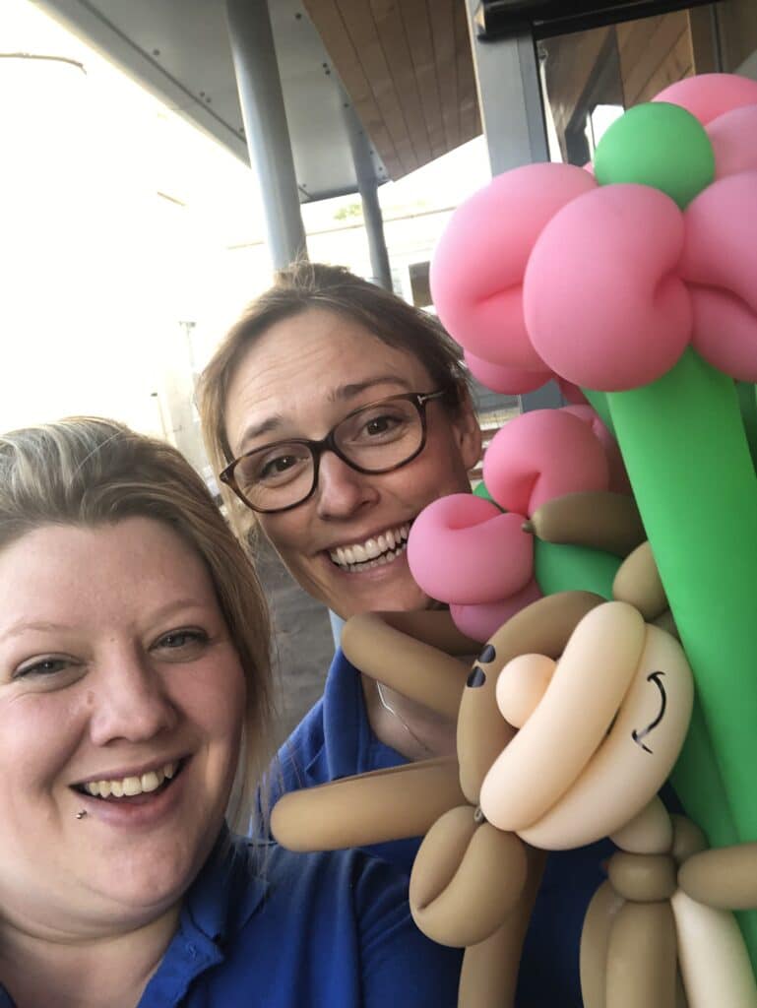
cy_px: 504
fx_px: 932
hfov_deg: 44.2
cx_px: 378
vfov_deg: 56.8
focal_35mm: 32
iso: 80
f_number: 2.2
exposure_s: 1/100
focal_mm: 2.87
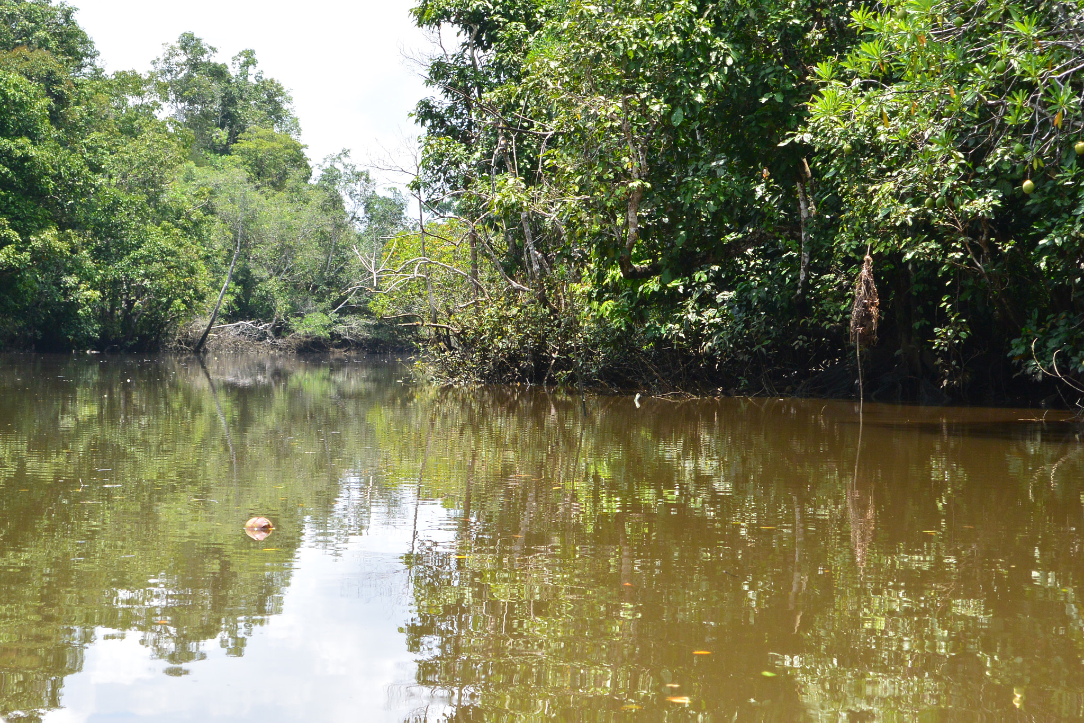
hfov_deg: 25.1
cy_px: 362
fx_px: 2439
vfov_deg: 16.9
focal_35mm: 81
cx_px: 542
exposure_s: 1/320
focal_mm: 30
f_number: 5.6
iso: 160
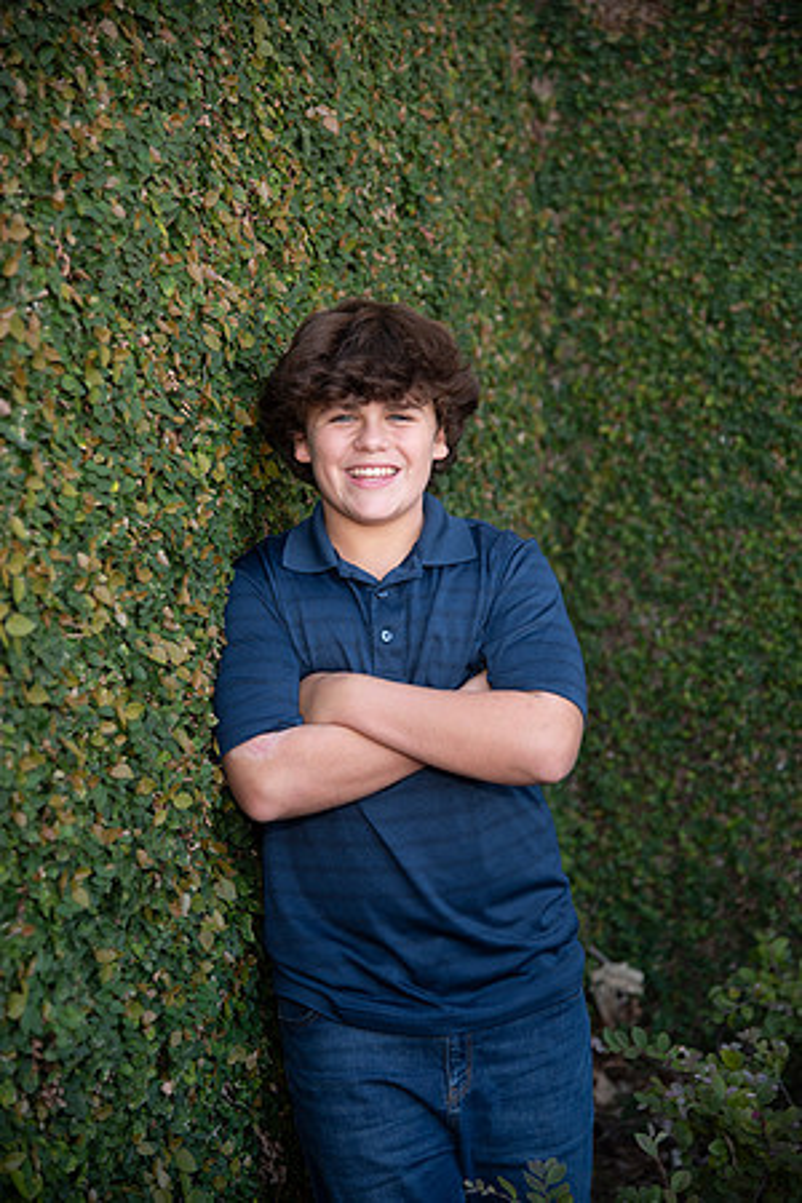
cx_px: 401
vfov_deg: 26.0
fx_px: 2606
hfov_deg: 17.5
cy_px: 602
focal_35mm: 78
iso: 640
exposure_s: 1/250
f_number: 4
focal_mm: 78
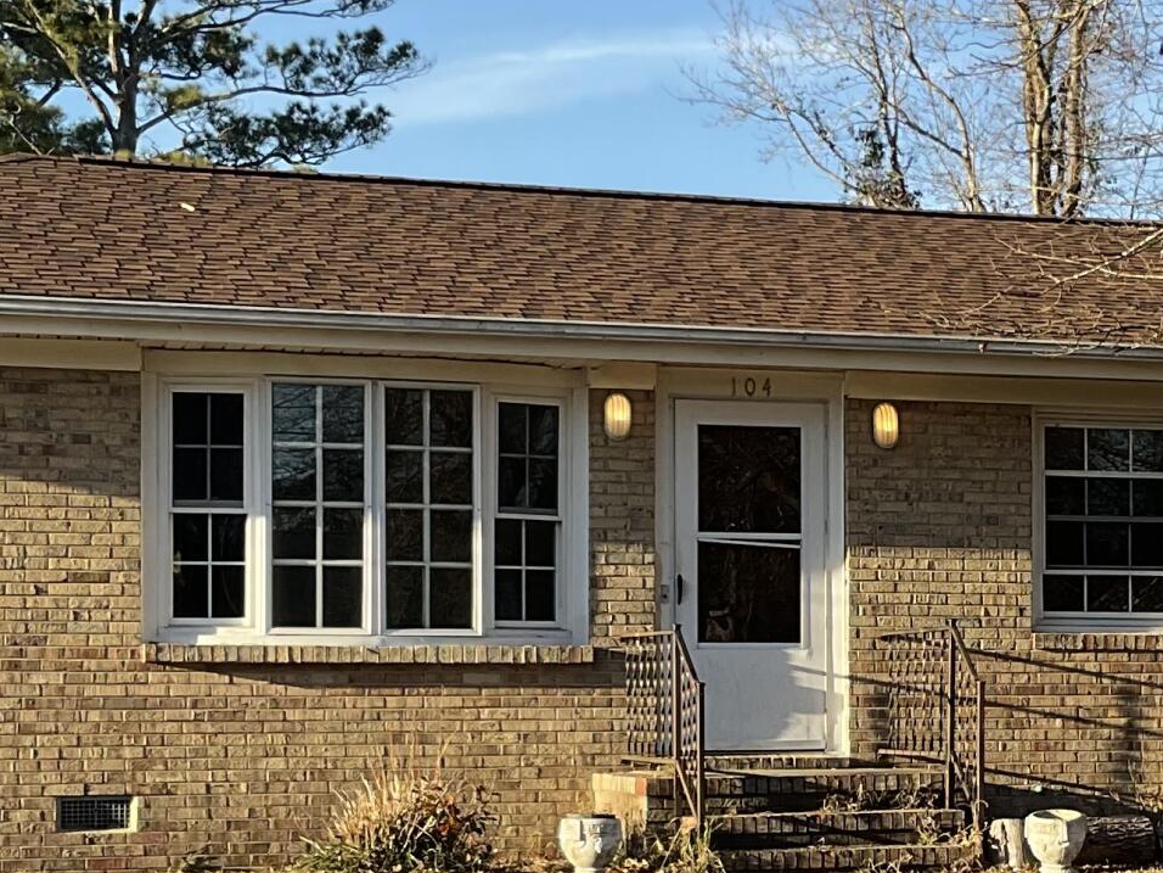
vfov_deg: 16.1
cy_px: 696
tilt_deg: +0.4
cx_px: 987
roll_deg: +0.6
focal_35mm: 91
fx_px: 3057
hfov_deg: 21.2
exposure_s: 1/593
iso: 16
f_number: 1.8
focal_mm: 3
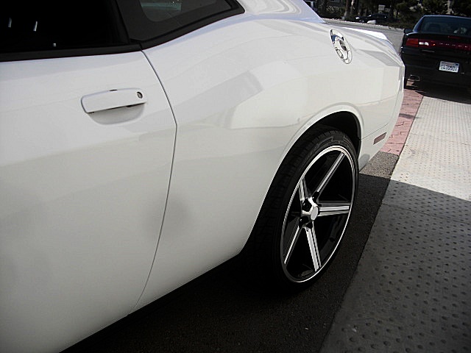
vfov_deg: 39.7
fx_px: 490
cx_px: 236
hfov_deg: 51.4
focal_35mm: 36
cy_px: 176
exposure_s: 1/1000
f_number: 2.8
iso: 50
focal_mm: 6.3
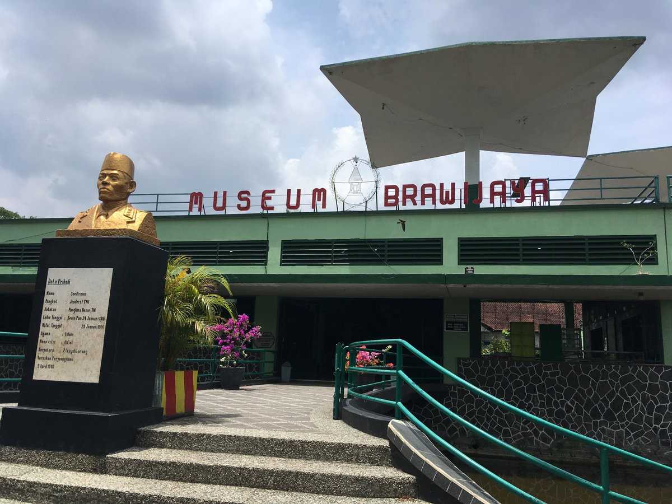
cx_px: 336
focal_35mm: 29
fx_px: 563
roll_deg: -1.9
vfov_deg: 48.2
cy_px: 252
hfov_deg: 61.7
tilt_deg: +10.9
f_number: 2.2
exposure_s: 1/2959
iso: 25
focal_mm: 4.15
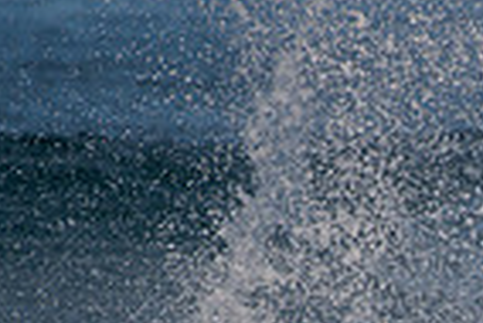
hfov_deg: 0.8
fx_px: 33683
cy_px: 484
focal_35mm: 2508
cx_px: 612
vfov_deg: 0.5
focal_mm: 500
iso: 140
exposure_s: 1/2000
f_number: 5.6
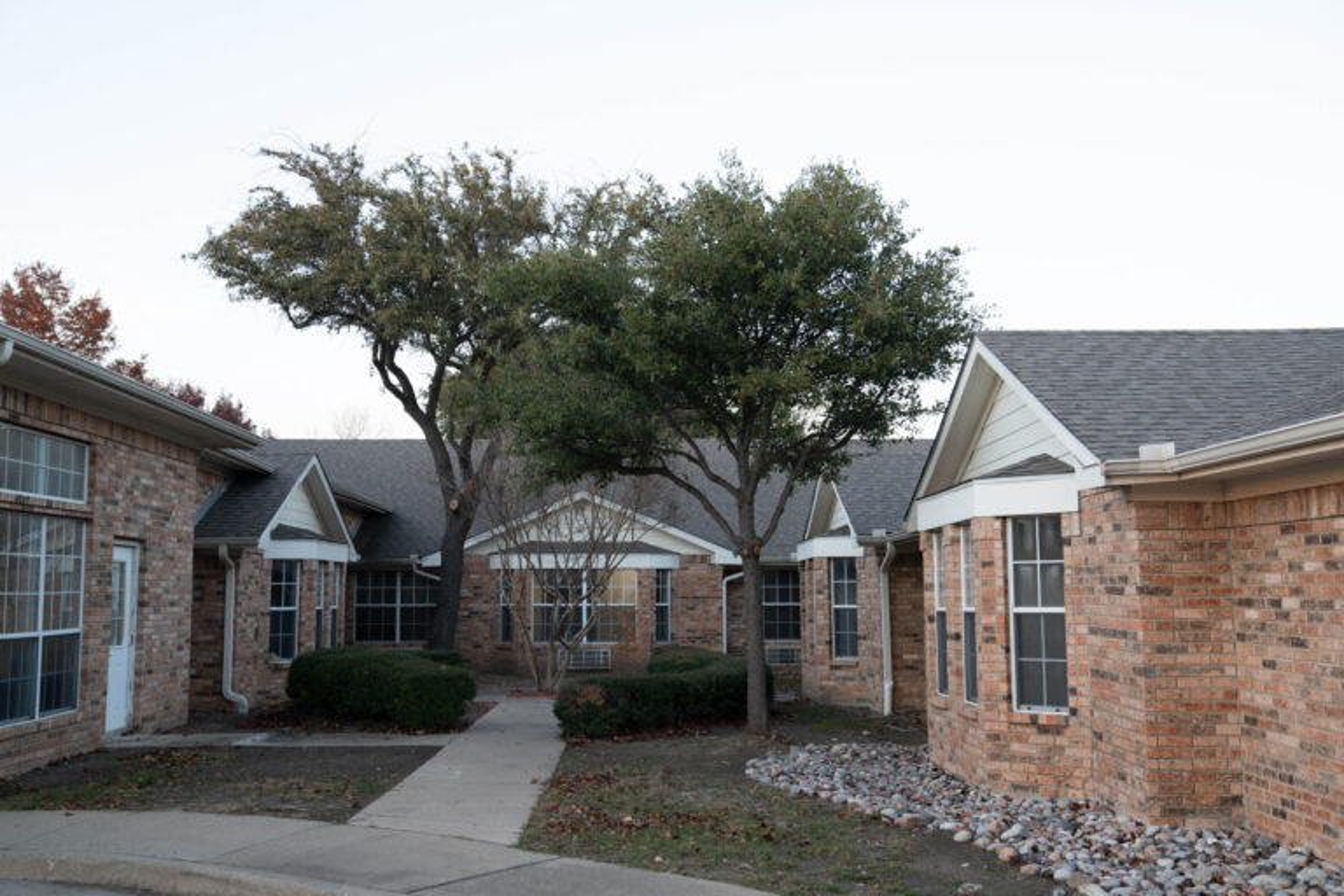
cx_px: 672
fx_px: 1493
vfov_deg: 33.4
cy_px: 448
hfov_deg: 48.5
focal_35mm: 40
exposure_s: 1/160
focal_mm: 40
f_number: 4
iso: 800
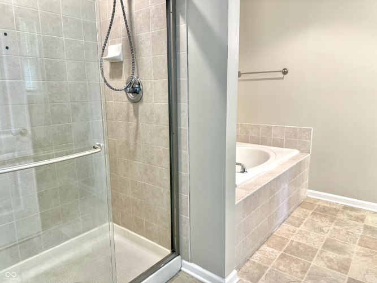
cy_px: 142
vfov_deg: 56.8
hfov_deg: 71.6
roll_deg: +0.2
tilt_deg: -10.4
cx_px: 188
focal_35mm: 24
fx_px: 261
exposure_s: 1/60
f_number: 1.78
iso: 320
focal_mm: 6.76
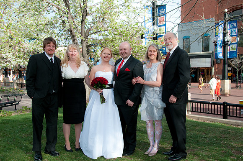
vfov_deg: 34.1
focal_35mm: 39
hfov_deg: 49.6
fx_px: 263
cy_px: 80
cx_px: 122
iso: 320
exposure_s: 1/250
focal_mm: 26
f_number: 8
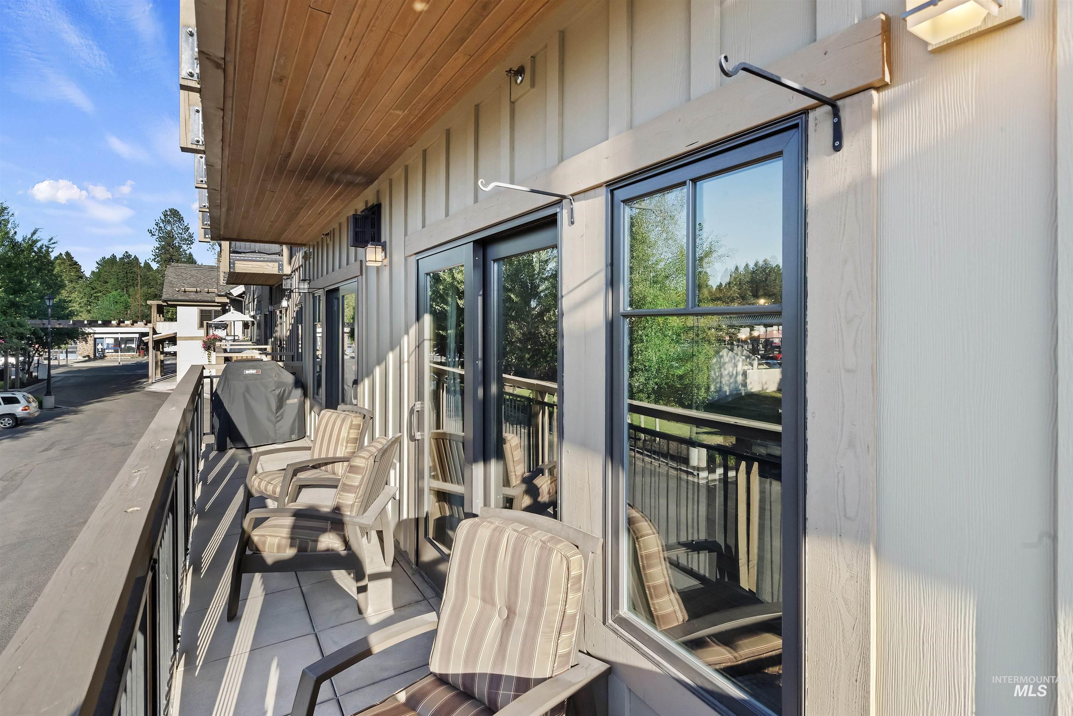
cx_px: 536
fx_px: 477
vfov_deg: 73.8
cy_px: 358
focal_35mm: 16
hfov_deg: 96.7
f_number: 11
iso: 800
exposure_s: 1/160
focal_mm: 16
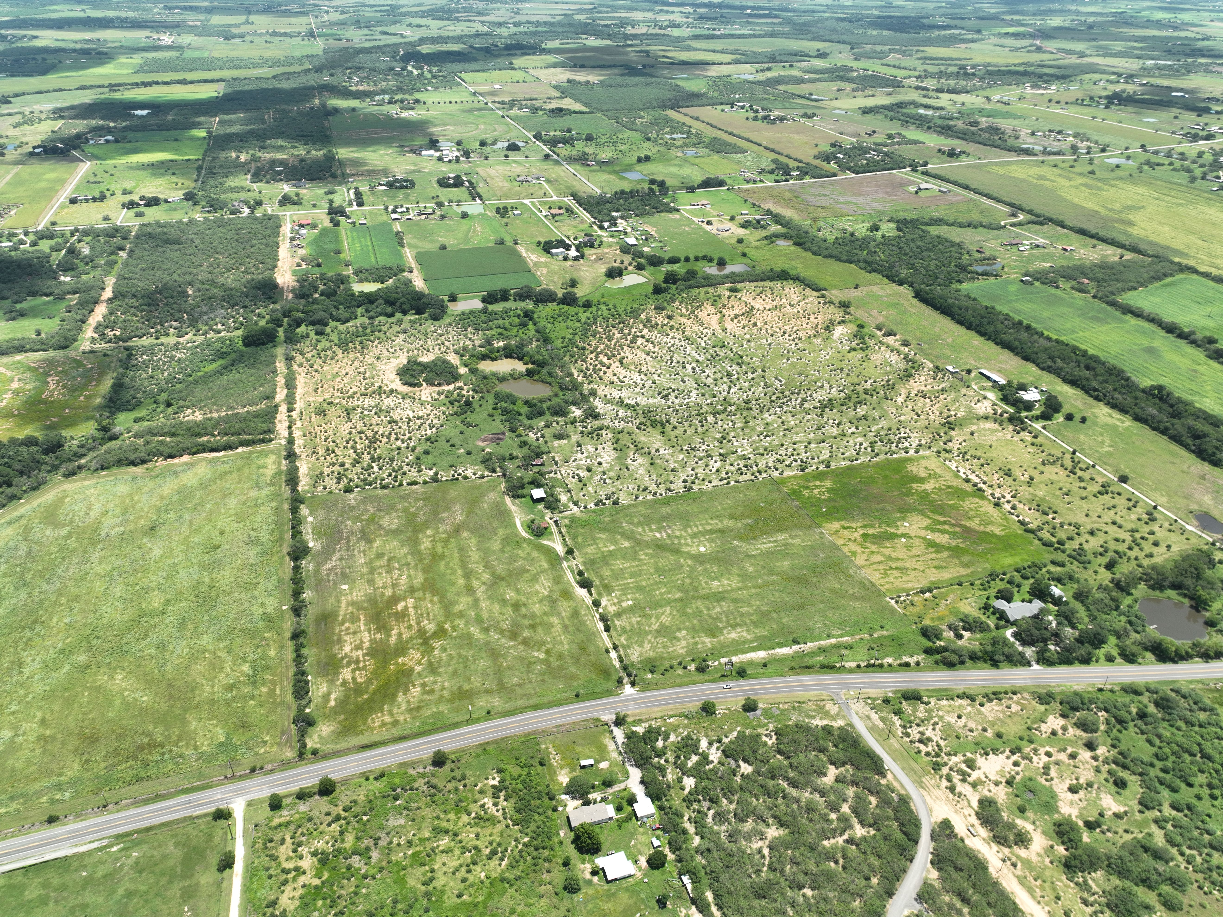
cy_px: 458
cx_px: 612
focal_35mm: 24
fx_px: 848
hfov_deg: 71.6
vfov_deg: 56.8
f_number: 2.8
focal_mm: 12.29
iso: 100
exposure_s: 1/60
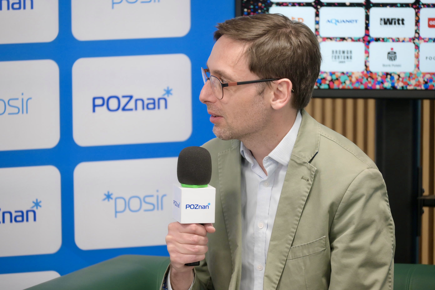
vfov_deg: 5.1
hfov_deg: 7.6
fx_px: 3262
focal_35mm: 270
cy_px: 145
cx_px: 218
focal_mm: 180
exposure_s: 1/60
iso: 1100
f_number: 5.6
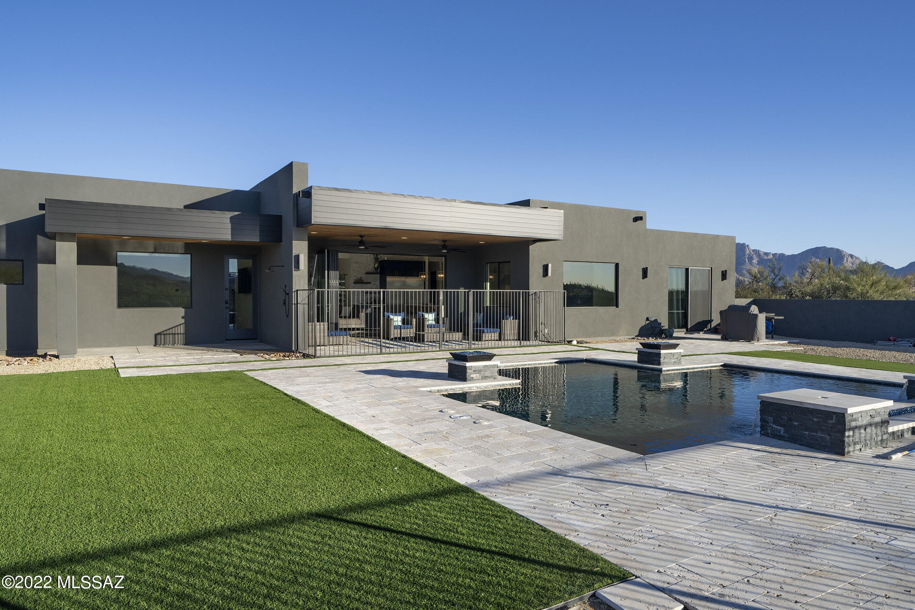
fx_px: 584
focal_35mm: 23
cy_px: 305
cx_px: 458
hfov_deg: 76.1
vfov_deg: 55.1
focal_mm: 23
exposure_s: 1/160
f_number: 9
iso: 100
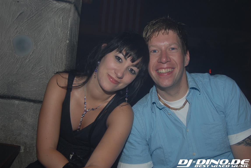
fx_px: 251
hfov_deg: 53.1
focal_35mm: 36
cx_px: 126
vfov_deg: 37.0
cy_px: 84
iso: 200
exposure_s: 1/8
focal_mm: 24
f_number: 5.6
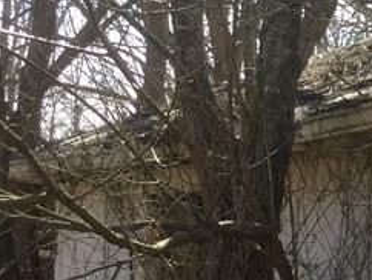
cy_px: 268
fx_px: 1409
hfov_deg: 13.9
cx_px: 587
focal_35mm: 131
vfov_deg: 11.2
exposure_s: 1/337
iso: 25
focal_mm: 3.3
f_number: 2.4
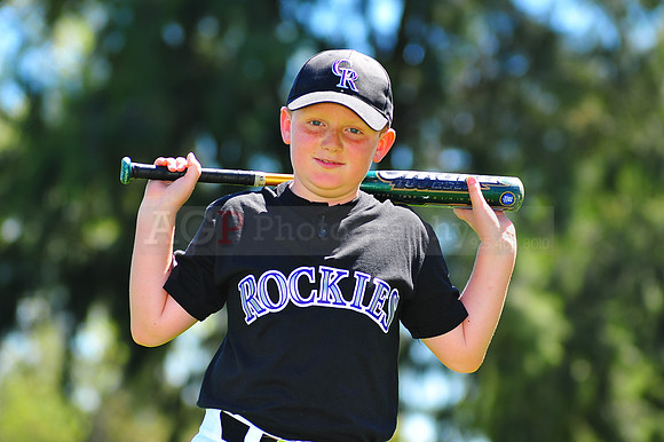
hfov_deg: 11.4
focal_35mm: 180
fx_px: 3318
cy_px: 221
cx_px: 332
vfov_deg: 7.6
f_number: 5
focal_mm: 180
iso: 200
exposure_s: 1/320
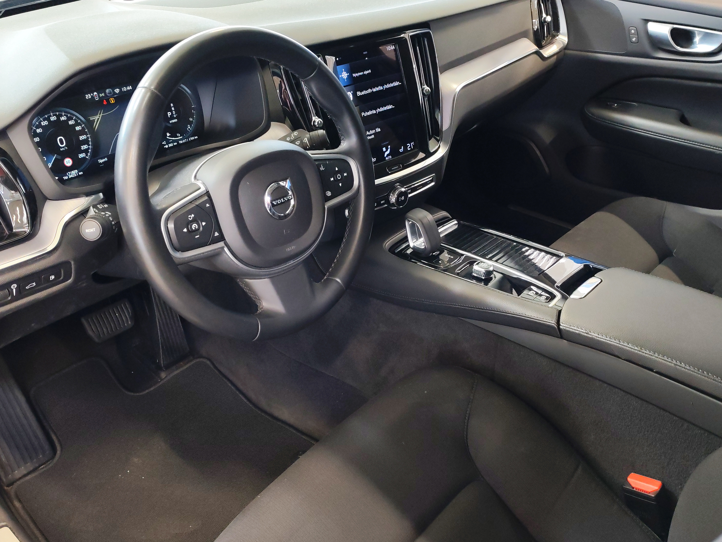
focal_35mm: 33
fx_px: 688
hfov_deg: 55.4
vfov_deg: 42.9
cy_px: 271
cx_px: 361
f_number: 1.9
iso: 1250
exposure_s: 1/50
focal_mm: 6.12
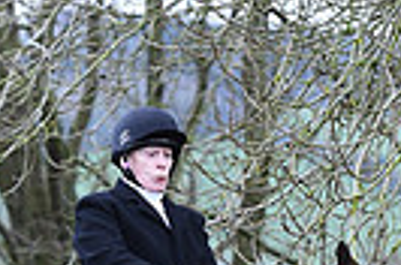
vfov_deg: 2.5
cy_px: 575
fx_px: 5934
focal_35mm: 534
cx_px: 232
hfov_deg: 3.9
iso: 1250
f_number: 3.5
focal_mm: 122
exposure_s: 1/1000
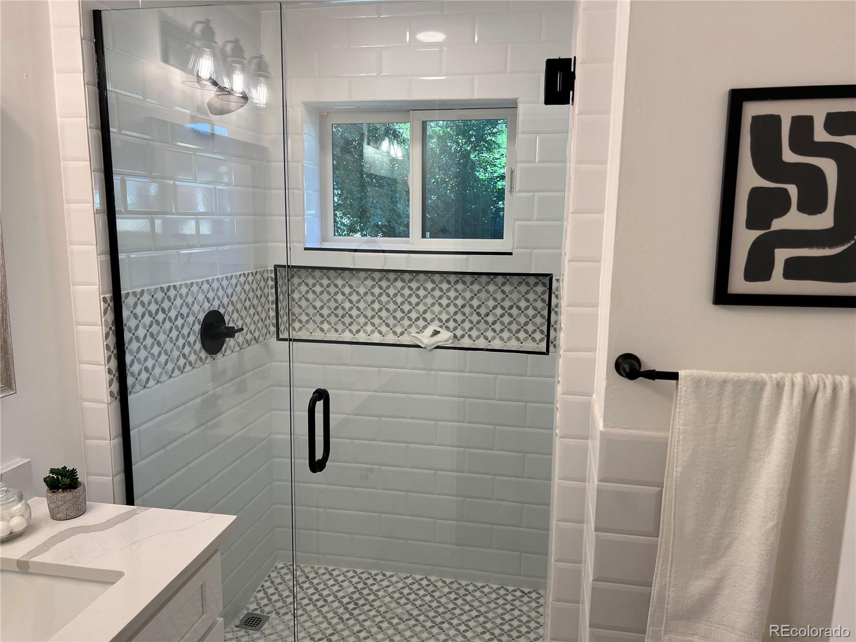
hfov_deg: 67.3
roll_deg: -0.5
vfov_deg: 53.1
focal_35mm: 26
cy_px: 321
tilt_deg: -11.5
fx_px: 643
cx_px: 428
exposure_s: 1/167
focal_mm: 5.7
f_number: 1.5
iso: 40
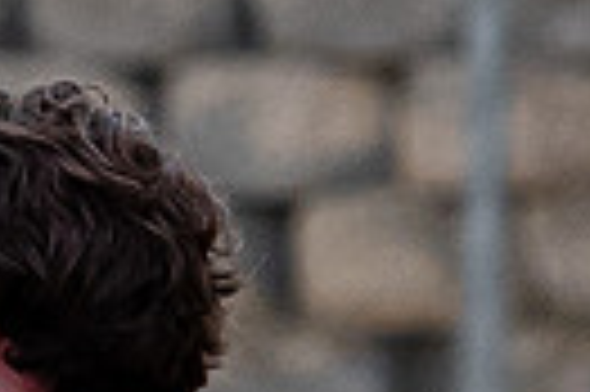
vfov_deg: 0.3
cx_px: -643
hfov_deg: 0.4
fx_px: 80696
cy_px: 1241
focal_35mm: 4930
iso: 280
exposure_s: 1/1000
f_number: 4
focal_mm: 170
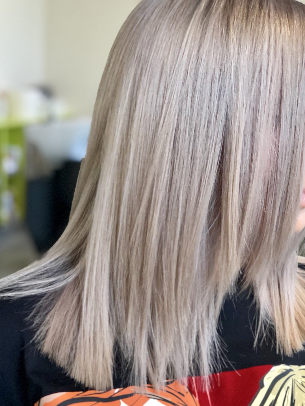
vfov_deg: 26.3
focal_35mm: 74
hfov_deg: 19.8
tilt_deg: -10.0
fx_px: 869
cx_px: 197
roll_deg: -3.9
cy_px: 229
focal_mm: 6
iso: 100
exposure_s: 1/50
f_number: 2.4
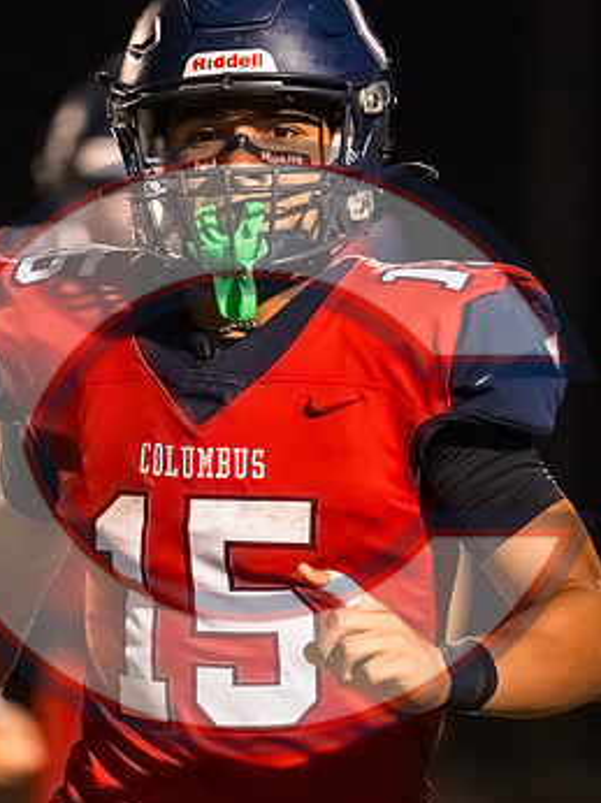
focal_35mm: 876
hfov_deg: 1.7
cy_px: 361
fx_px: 20304
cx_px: 331
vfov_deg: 2.3
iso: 25600
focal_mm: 400
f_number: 4.5
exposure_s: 1/1600
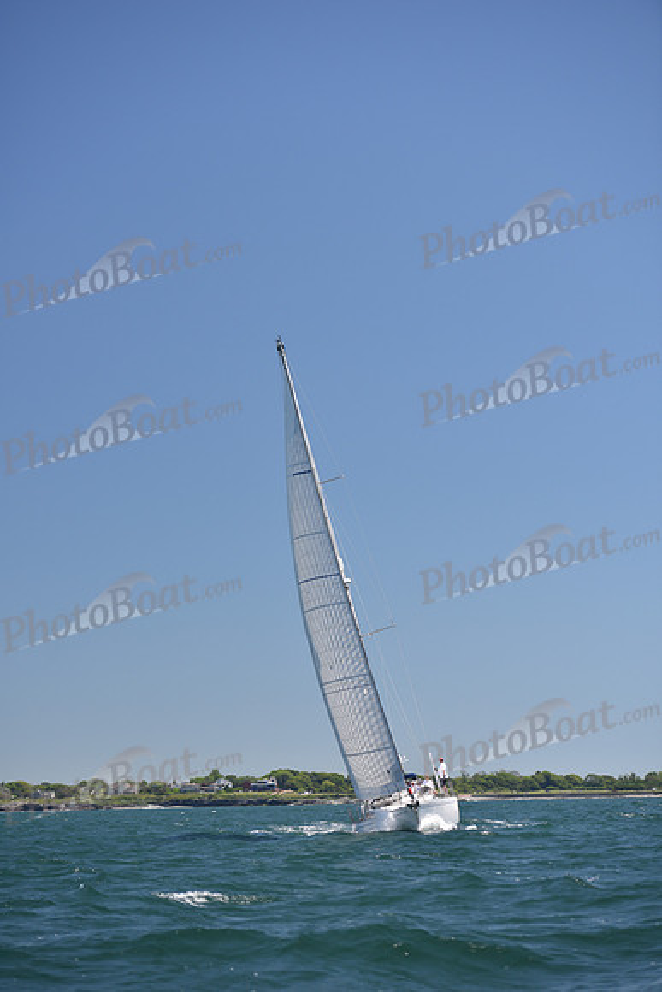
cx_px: 331
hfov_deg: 16.1
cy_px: 496
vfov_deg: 23.9
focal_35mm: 85
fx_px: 2343
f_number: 3.5
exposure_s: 1/1000
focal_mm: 85
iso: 200
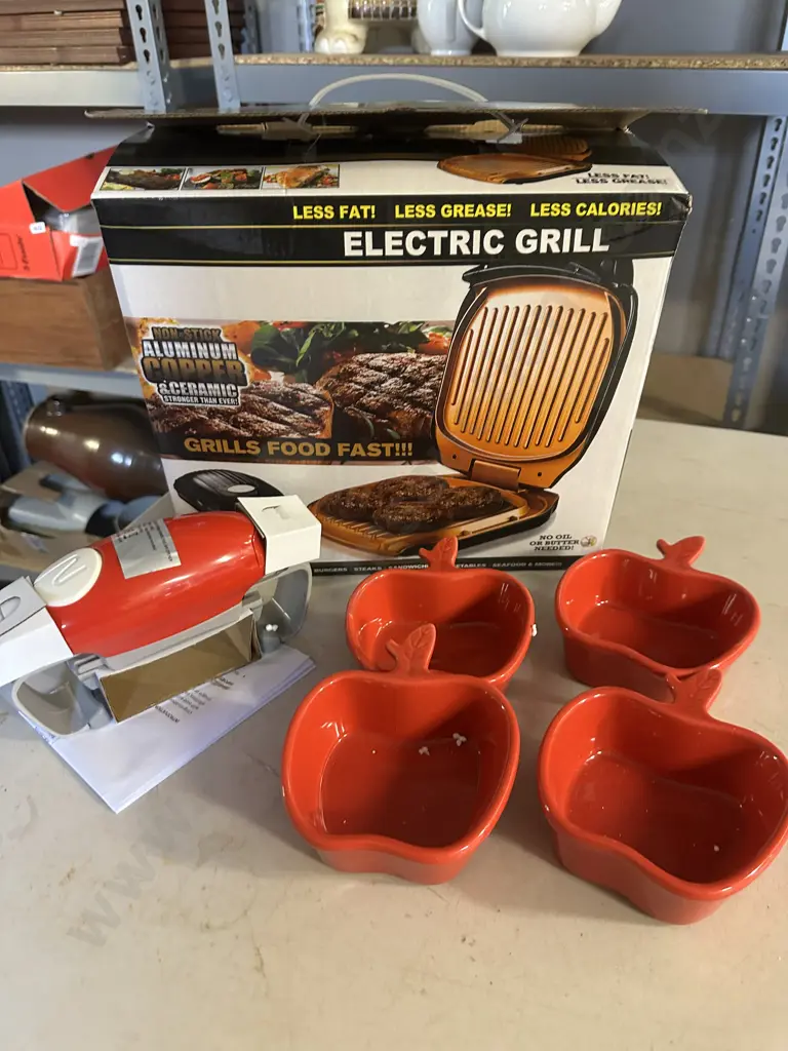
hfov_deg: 56.8
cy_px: 526
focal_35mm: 24
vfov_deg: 71.6
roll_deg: -0.5
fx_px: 728
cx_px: 394
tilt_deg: -33.9
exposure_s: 1/50
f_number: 1.78
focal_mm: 6.86
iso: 500
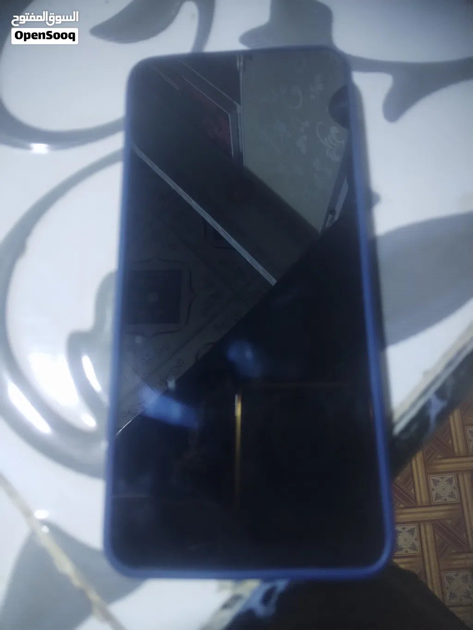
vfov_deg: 61.7
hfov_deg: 48.2
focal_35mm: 29
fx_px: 528
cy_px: 315
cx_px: 236
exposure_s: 1/33.3
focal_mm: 4.75
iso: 445
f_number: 1.8
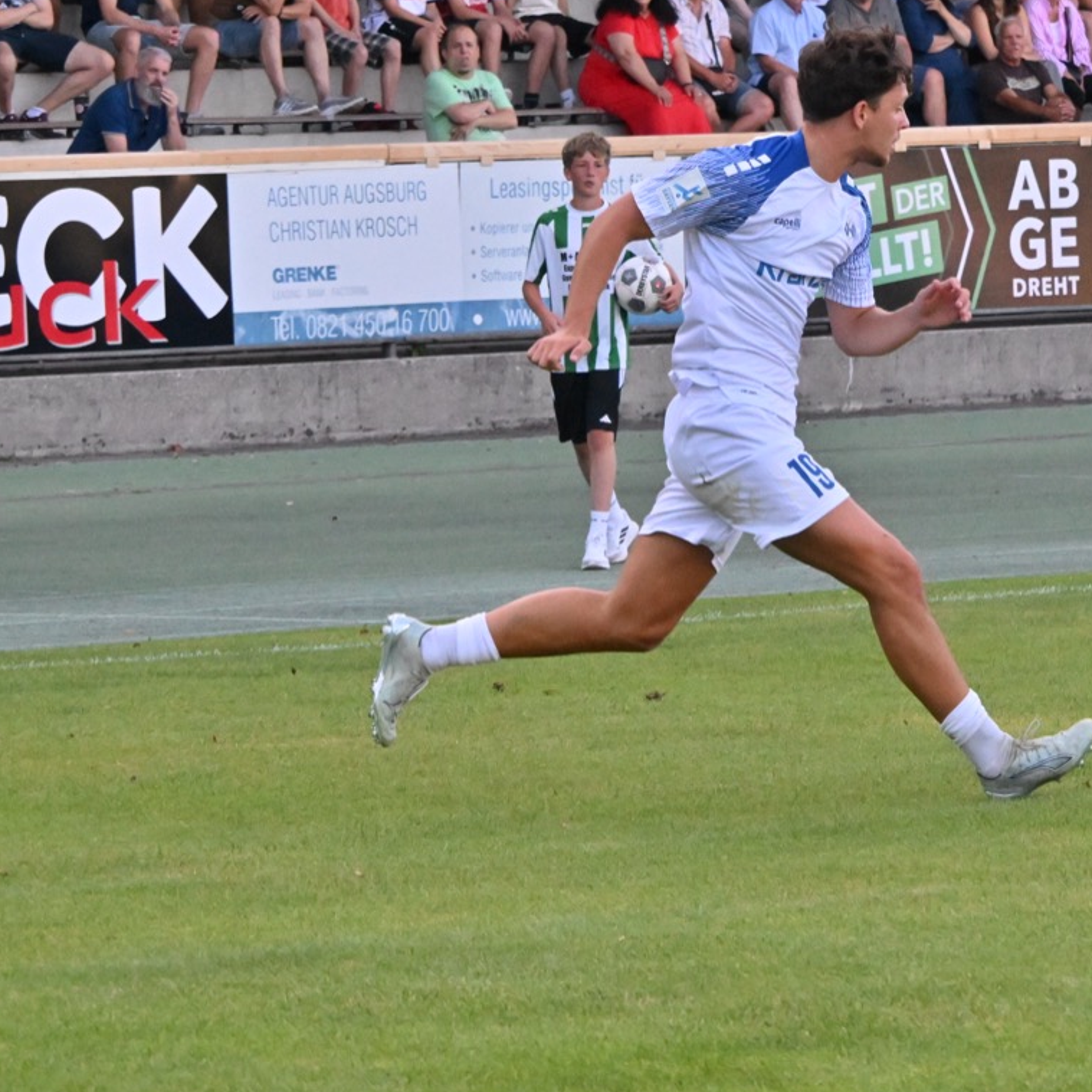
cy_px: 501
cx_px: 1089
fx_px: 9993
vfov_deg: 6.3
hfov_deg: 6.2
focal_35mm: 280
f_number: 10
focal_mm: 125
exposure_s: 1/1250
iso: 3200
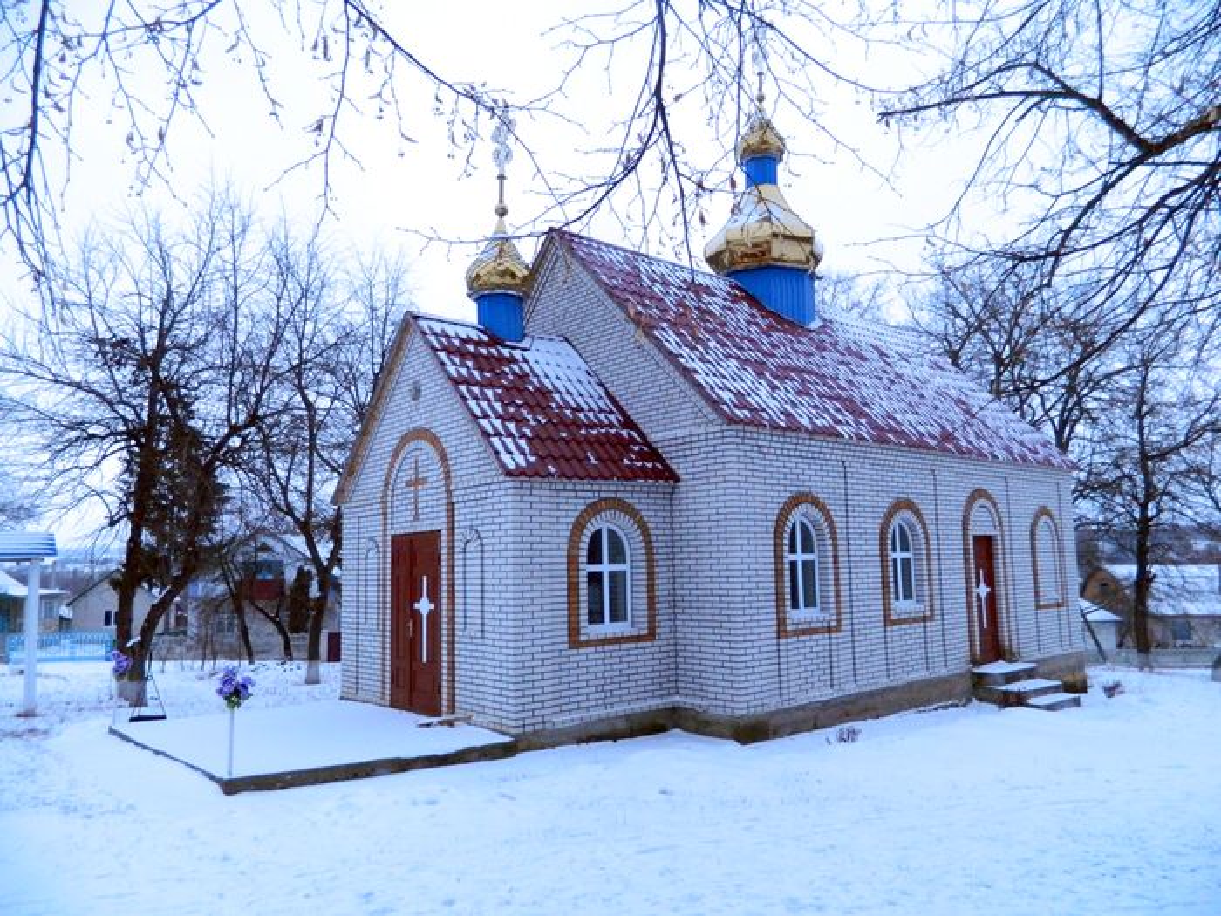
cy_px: 458
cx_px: 610
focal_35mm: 25
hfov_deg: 69.4
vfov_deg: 54.9
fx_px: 882
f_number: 3.1
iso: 400
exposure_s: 1/15
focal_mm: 4.5
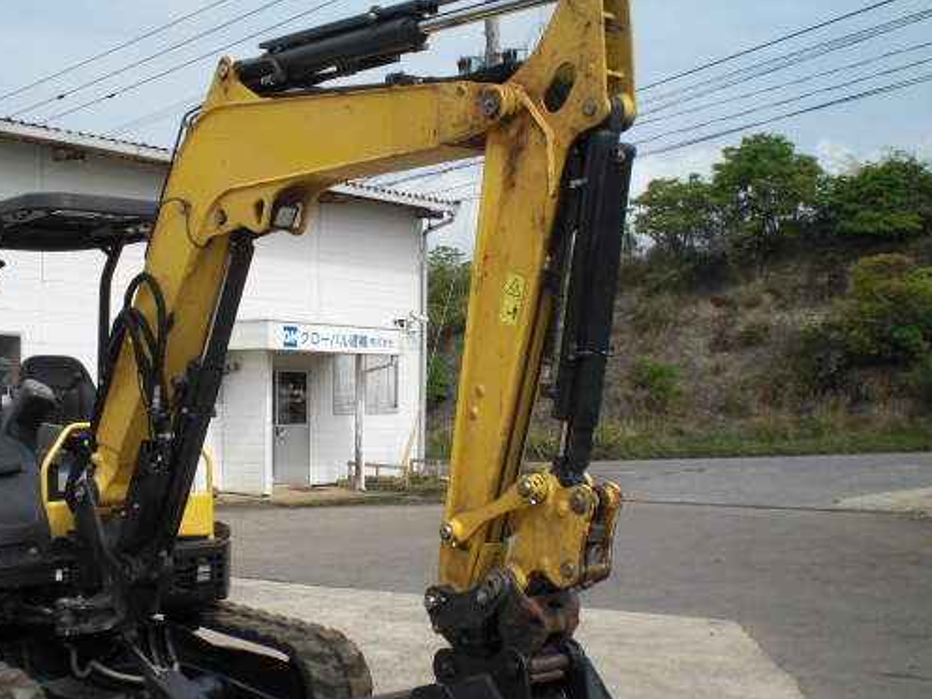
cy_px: 445
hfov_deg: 38.7
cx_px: 350
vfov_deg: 29.5
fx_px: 1319
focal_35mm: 49
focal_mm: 6.3
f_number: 5.6
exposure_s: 1/400
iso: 64
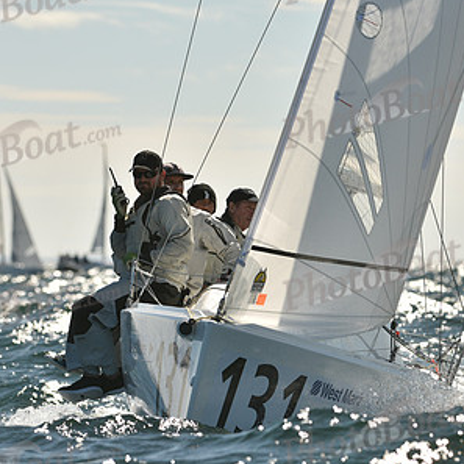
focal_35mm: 365
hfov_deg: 4.8
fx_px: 5535
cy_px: 212
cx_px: 203
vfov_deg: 4.8
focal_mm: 220
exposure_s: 1/2500
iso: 250
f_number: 5.6
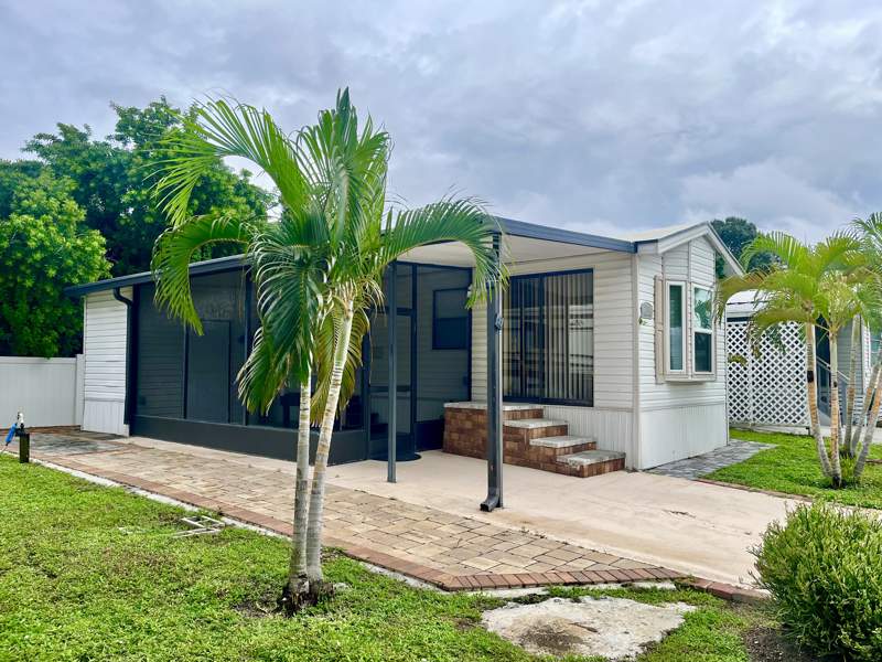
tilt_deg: +3.3
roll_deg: +1.0
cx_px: 441
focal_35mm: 26
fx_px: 662
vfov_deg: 53.1
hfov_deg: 67.3
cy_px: 331
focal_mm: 5.1
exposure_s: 1/3311
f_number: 1.6
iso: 50
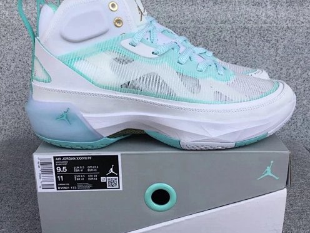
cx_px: 160
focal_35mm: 40
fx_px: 358
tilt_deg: -18.3
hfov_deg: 46.8
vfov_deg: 36.0
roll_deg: -0.4
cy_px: 120
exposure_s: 1/582
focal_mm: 3.3
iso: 25
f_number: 2.4
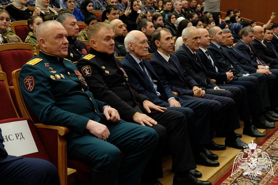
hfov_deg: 38.9
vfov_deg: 26.5
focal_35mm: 51
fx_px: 394
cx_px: 139
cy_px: 92
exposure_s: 1/45
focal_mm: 34.3
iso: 800
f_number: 3.6
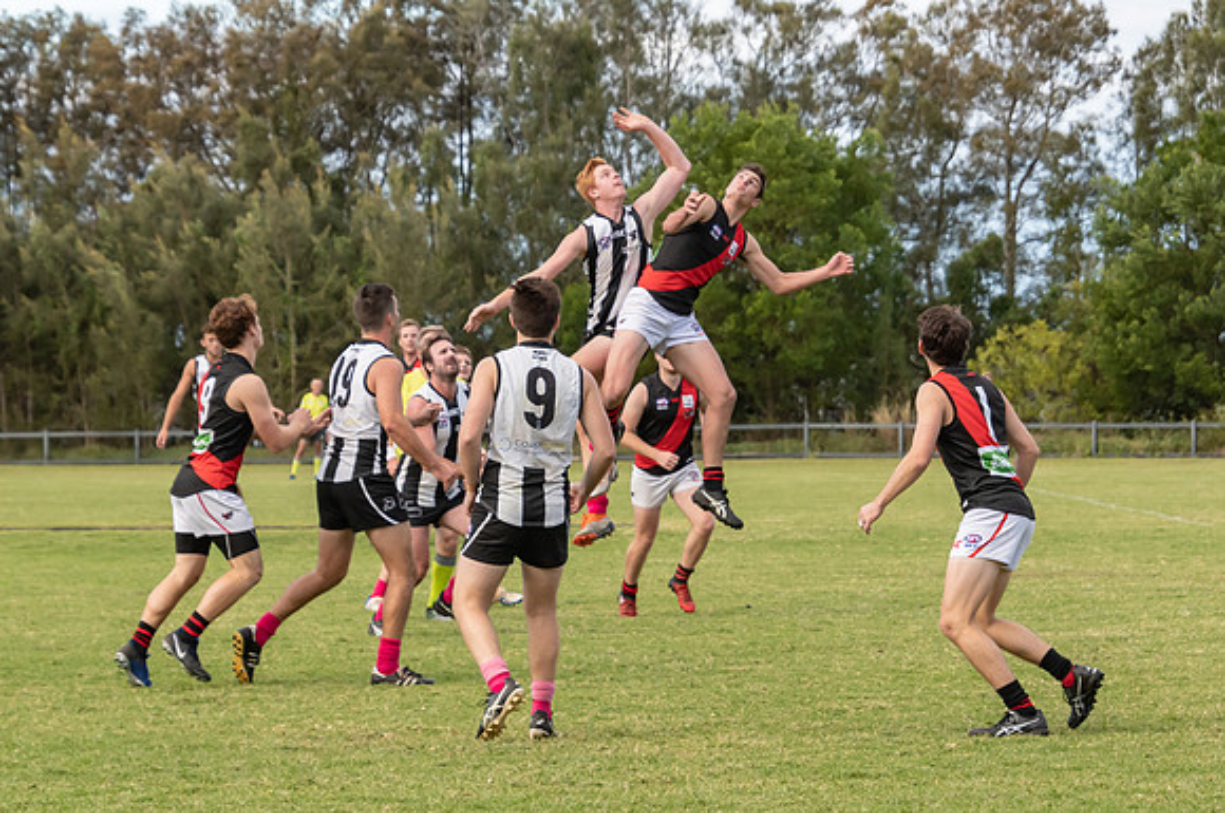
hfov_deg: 11.8
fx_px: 5950
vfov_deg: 7.8
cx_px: 574
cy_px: 469
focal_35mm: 175
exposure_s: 1/1600
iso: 800
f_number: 6.3
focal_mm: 100
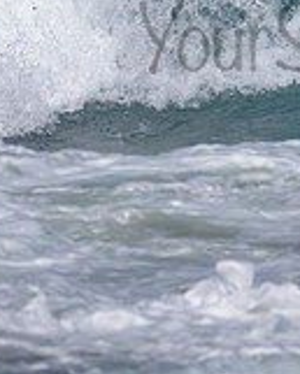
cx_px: 257
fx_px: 22974
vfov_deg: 0.9
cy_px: -47
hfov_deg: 0.7
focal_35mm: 2072
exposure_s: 1/2000
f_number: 5.6
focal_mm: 500
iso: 80
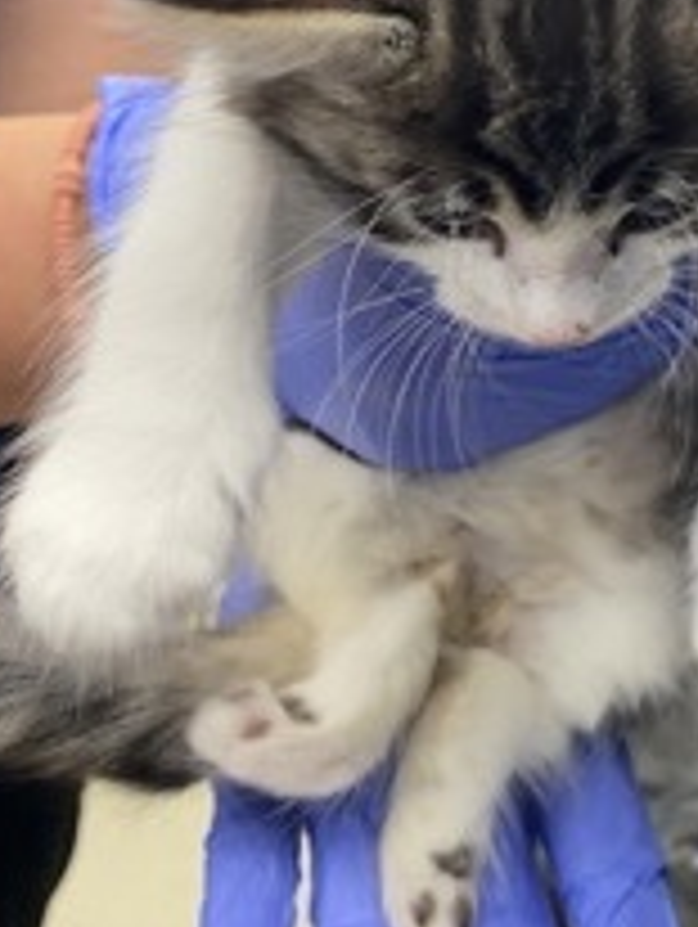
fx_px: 1422
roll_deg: -7.4
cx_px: 498
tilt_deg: -7.1
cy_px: 189
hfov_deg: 27.3
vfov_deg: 35.0
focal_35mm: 53
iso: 125
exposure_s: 1/40
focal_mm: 4.25
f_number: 1.8
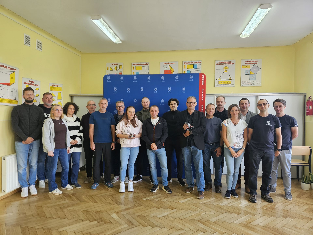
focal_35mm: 23
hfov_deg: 73.9
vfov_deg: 58.9
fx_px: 208
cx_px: 156
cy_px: 118
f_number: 1.8
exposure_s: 1/100
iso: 200
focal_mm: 5.4
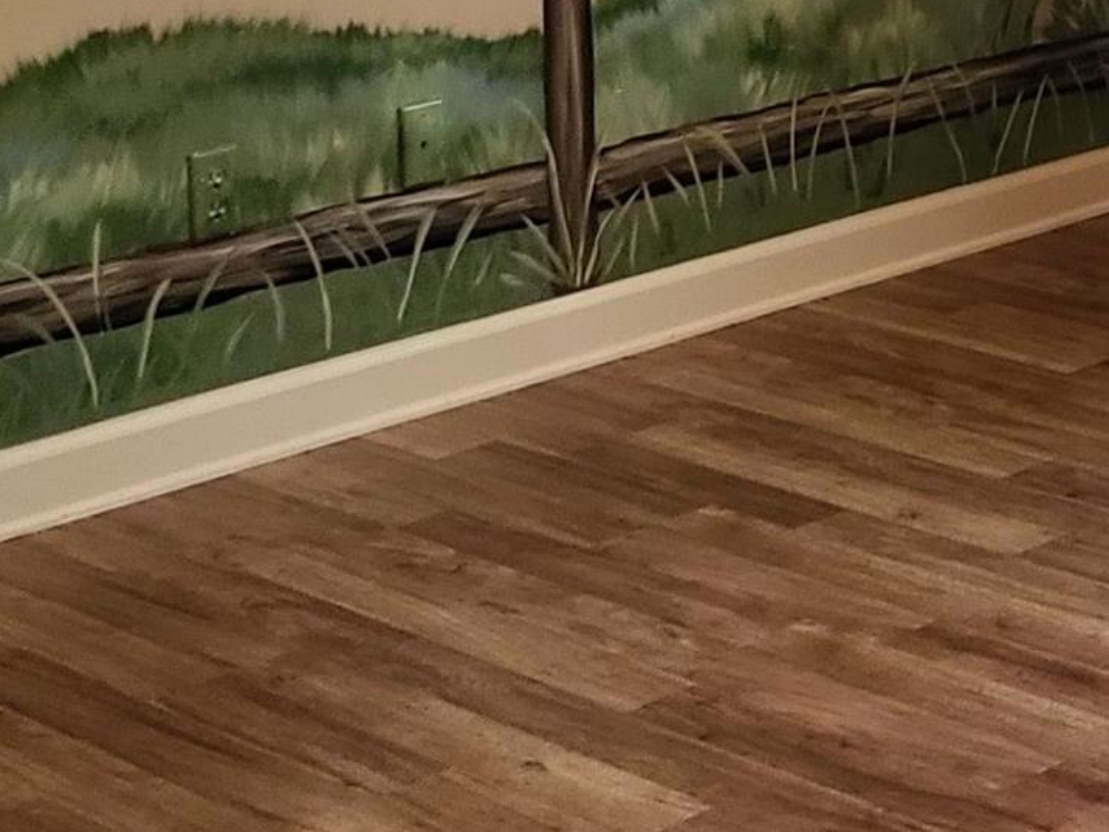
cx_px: 1135
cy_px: -167
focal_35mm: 103
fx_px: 3300
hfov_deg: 18.5
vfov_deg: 13.9
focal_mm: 5
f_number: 1.8
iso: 320
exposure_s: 1/30
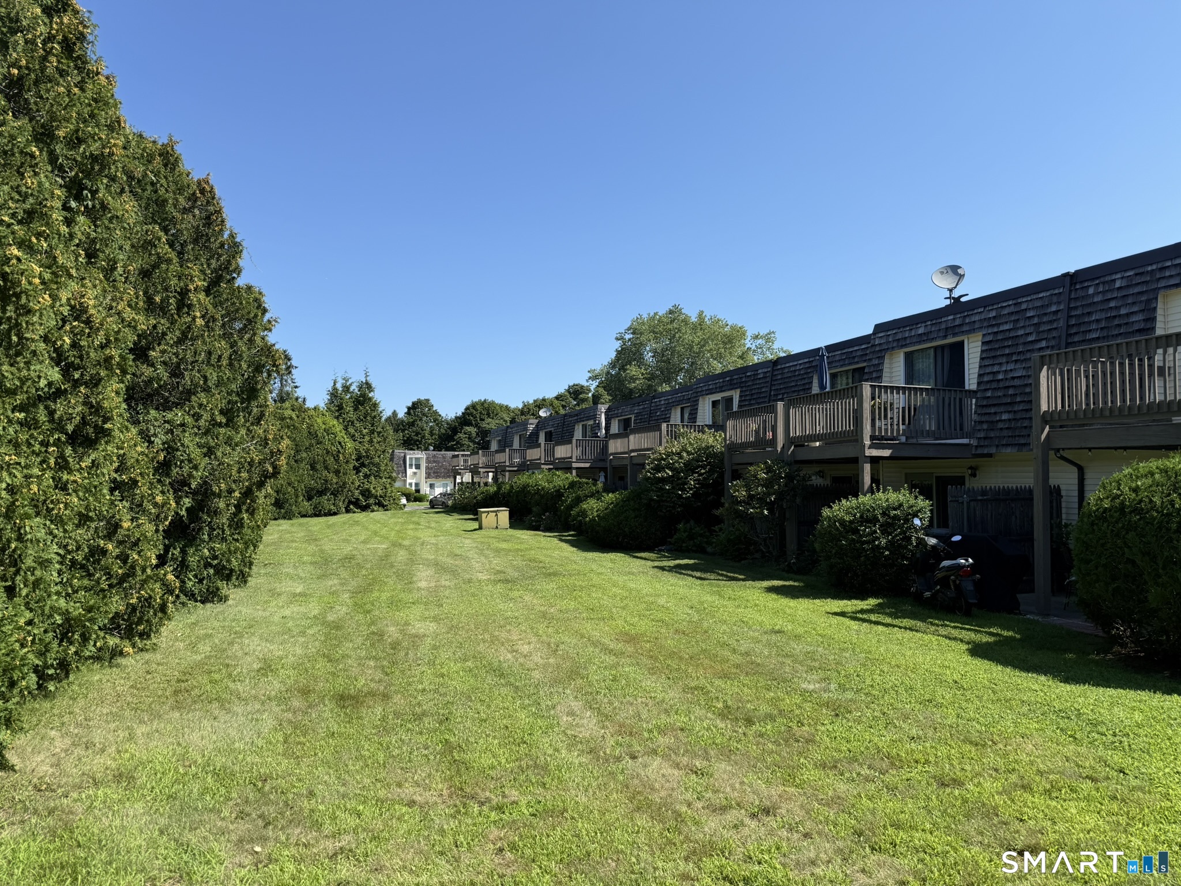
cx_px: 590
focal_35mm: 24
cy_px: 443
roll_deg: -0.1
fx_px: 819
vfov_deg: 56.8
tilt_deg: +3.4
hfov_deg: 71.6
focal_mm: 6.76
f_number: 1.78
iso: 80
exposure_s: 1/3584
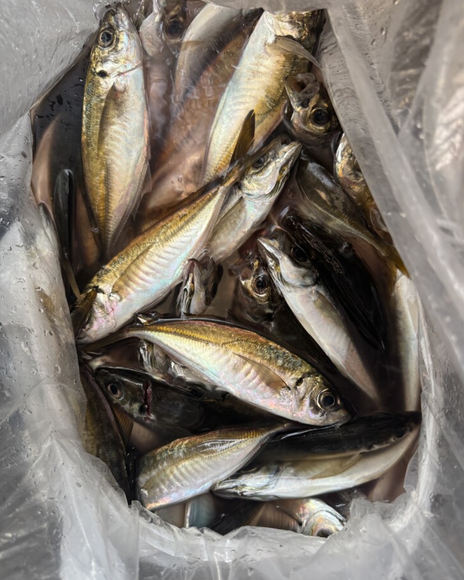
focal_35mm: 26
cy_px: 318
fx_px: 446
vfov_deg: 65.9
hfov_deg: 54.9
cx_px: 239
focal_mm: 6.76
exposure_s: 1/121
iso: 160
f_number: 1.78
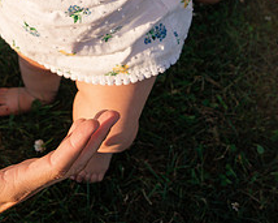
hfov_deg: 30.0
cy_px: 5
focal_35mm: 61
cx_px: 42
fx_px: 502
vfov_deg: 24.0
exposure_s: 1/2000
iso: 400
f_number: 6.3
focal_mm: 24
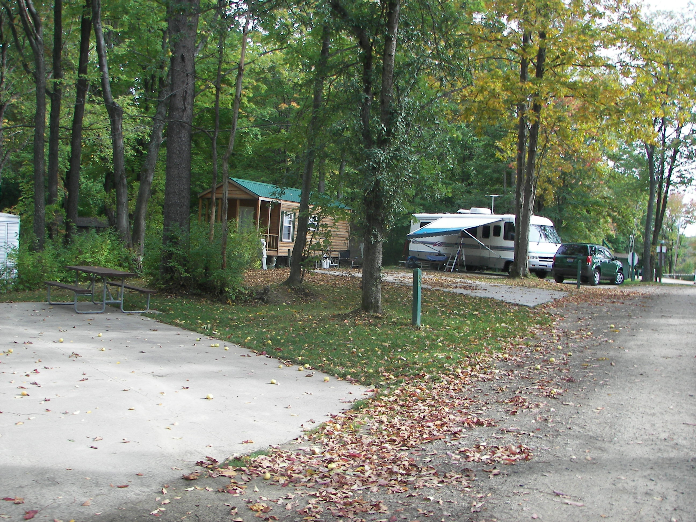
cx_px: 348
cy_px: 261
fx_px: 724
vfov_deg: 39.7
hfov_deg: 51.4
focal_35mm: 36
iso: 50
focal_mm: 6
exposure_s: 1/160
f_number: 2.8
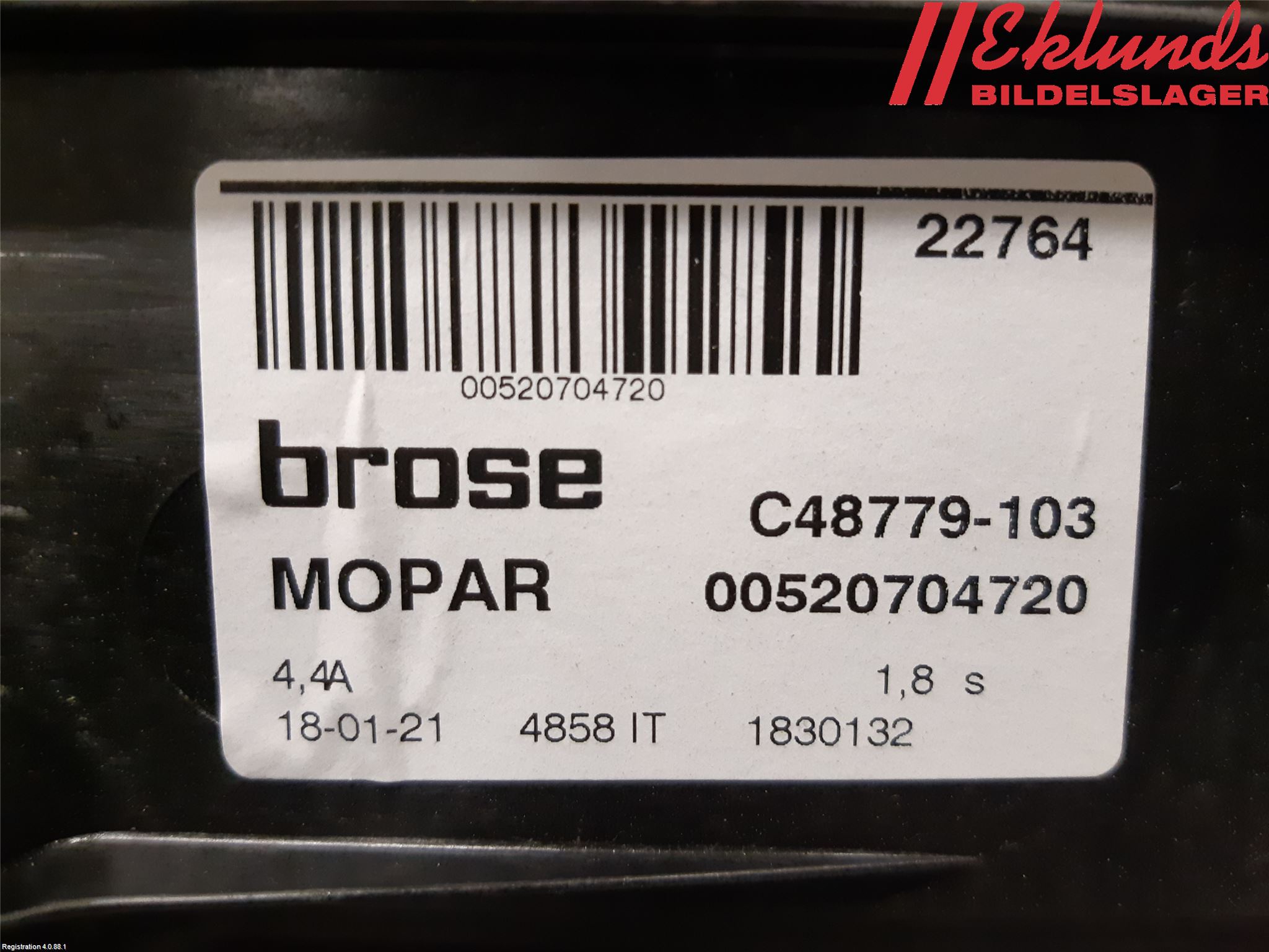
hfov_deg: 67.3
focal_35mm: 26
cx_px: 634
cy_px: 476
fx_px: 953
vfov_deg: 53.1
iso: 250
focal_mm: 3.93
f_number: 1.7
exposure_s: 1/50
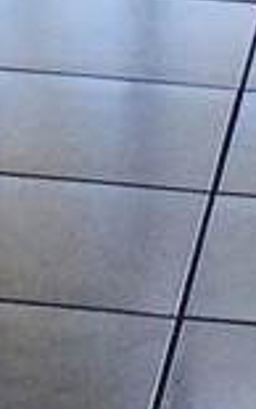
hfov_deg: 3.9
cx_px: -362
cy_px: -781
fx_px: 3669
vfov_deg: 6.0
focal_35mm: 329
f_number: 2.2
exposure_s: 1/125
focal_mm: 4.12
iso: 32
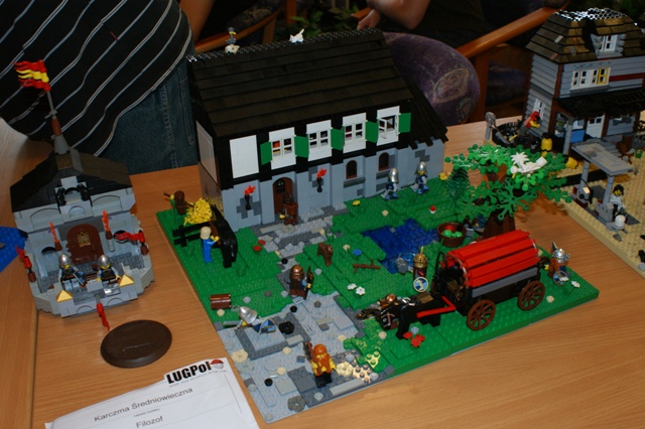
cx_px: 322
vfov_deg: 36.8
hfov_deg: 53.2
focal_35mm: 36
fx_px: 645
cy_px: 214
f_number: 5.6
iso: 400
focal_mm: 24
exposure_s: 1/60
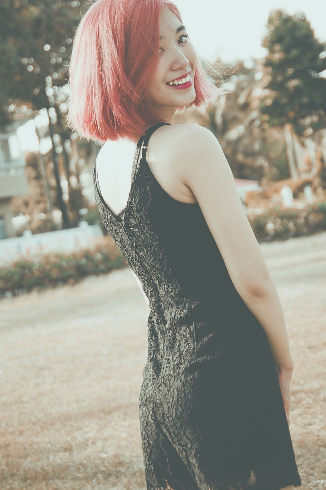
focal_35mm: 72
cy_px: 236
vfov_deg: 28.1
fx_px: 978
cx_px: 181
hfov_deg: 18.9
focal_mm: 32
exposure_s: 1/500
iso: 100
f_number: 3.5
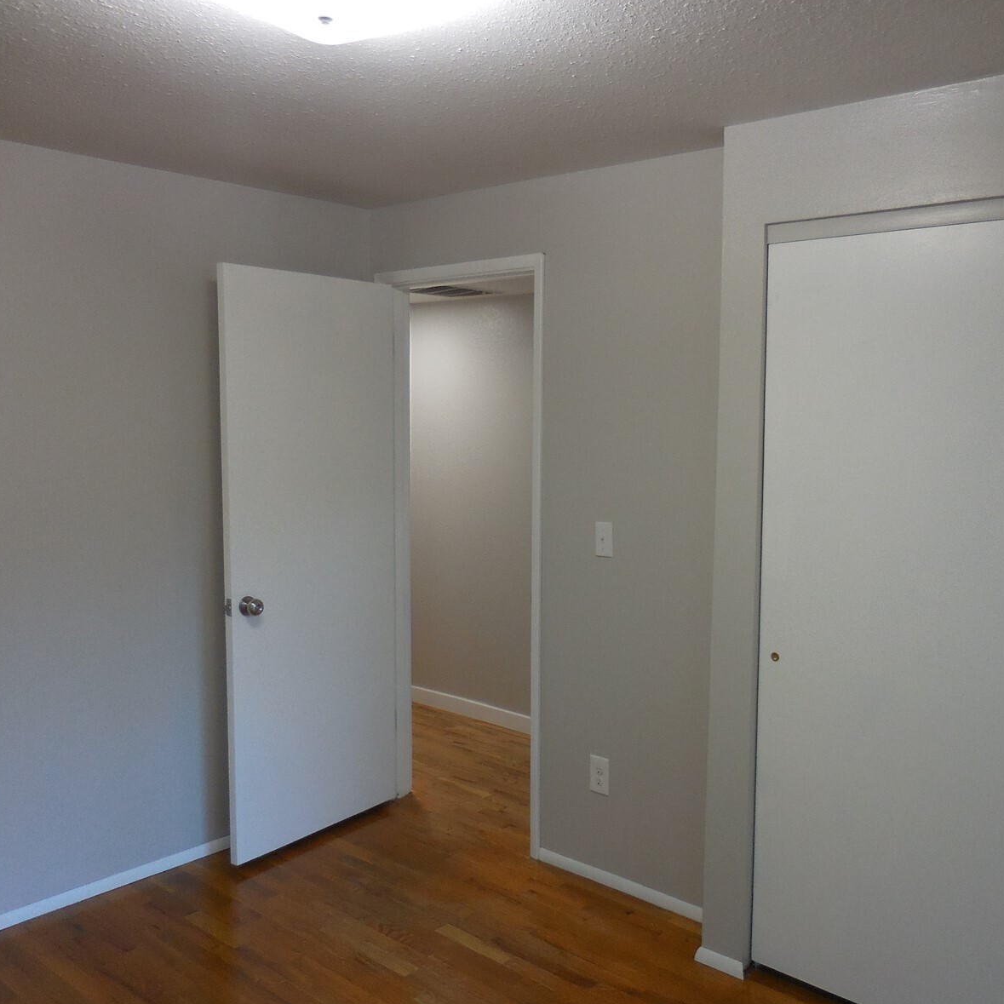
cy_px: 501
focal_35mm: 30
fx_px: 984
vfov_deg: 54.0
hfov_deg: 53.9
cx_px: 564
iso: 280
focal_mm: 4.5
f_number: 3.3
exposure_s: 1/30
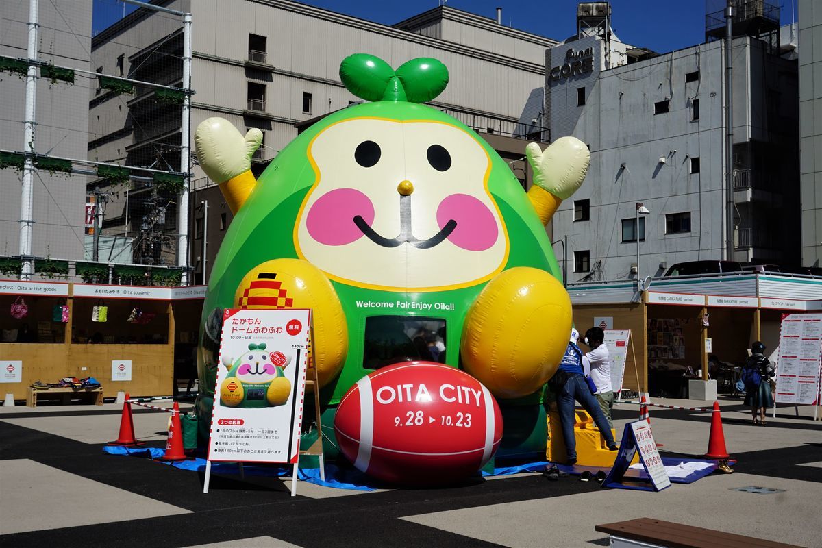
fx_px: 959
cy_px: 274
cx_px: 411
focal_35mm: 42
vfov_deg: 31.9
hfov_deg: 46.4
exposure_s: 1/320
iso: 100
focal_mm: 28
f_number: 11
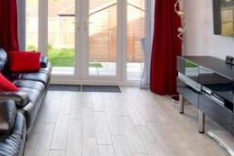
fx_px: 247
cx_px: 59
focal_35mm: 38
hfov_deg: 48.7
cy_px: 17
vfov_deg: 33.3
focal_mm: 10
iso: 400
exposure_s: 1/30
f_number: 11
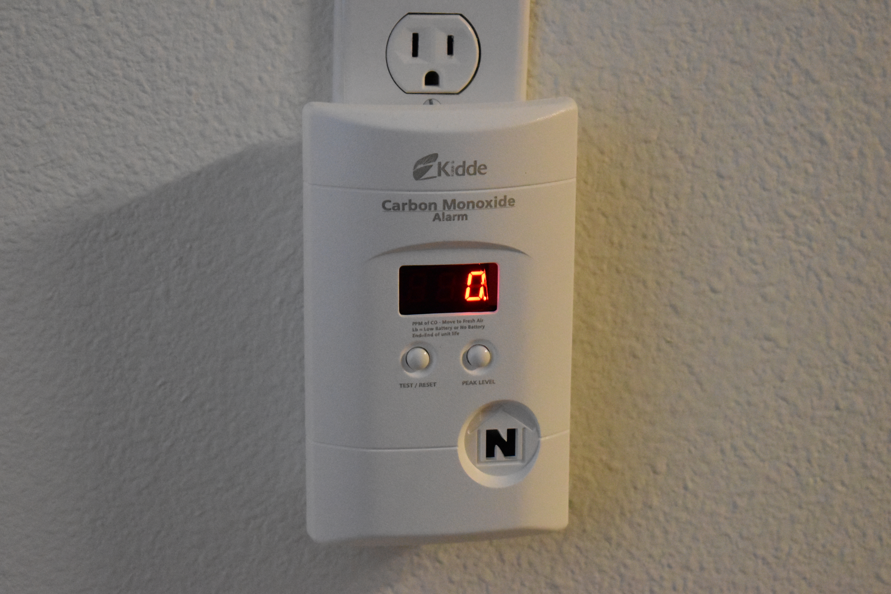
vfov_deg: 16.6
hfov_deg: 24.6
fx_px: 2042
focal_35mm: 82
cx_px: 446
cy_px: 297
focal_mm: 55
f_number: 5.6
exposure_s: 1/60
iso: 7200
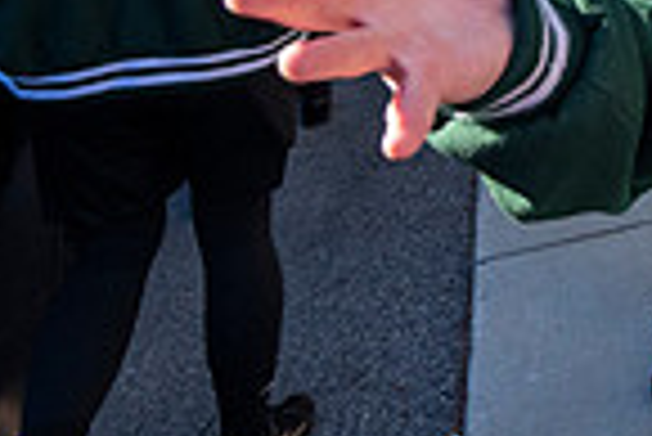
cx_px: 904
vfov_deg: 19.2
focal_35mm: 56
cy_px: -321
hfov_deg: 27.7
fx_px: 1015
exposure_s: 1/2000
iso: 1250
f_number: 5
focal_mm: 14
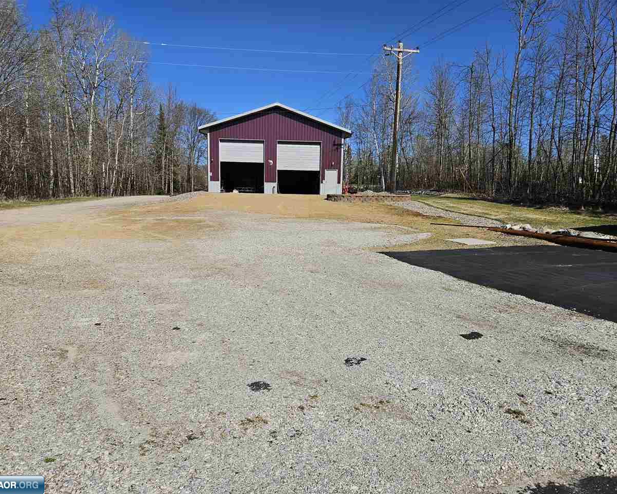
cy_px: 247
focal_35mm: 24
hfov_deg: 70.3
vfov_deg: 58.8
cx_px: 304
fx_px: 438
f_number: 1.8
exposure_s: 1/3455
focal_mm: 5.4
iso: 25
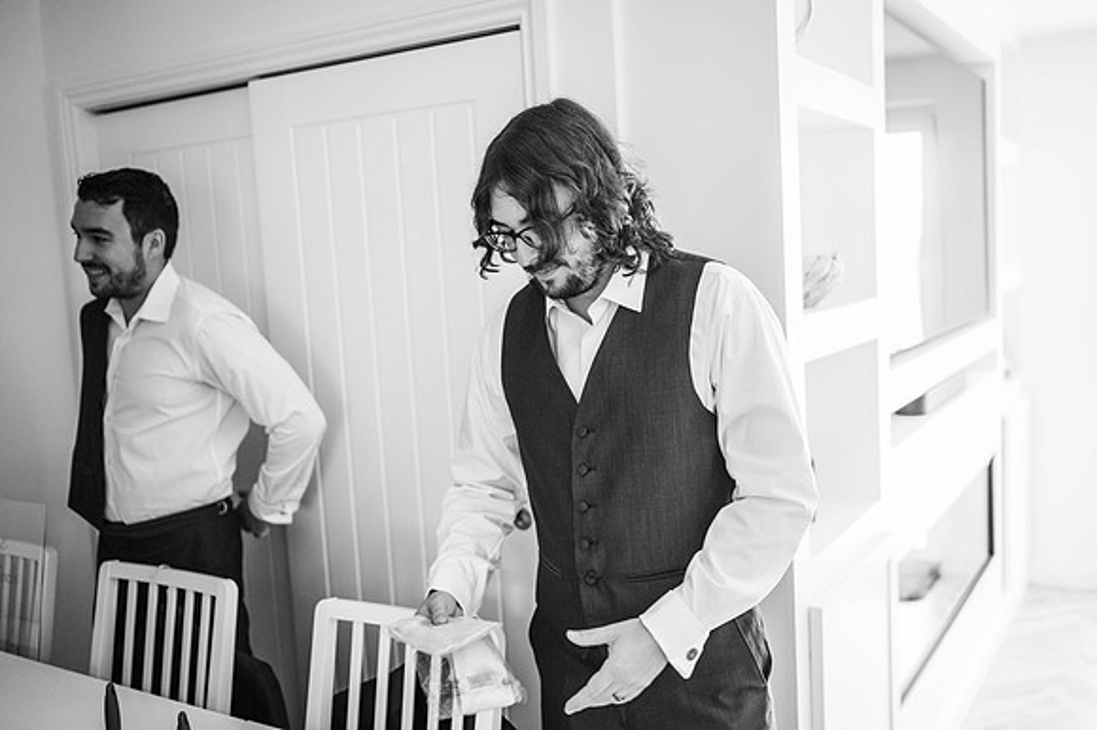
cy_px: 365
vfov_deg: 37.8
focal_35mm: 35
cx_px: 548
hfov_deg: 54.5
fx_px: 1066
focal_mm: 35
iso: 450
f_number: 2
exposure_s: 1/200
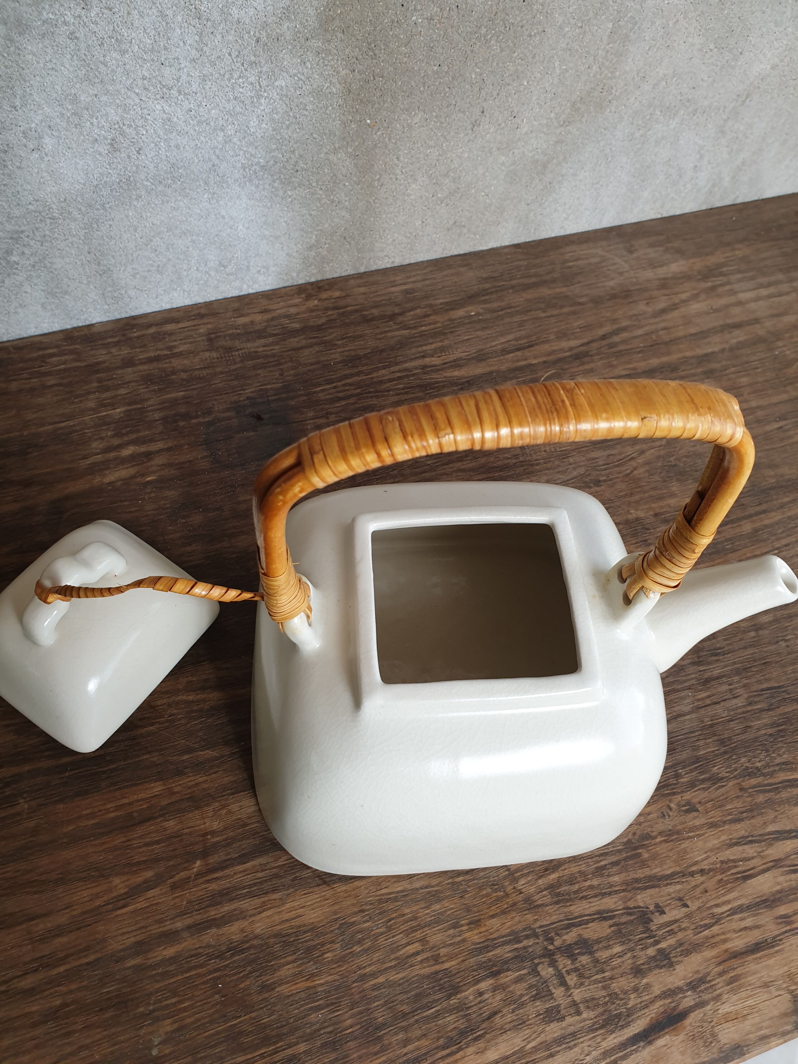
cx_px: 399
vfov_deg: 67.3
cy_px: 532
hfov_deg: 53.1
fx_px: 799
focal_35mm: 26
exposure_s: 1/50
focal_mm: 4.3
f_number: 2.4
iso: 100
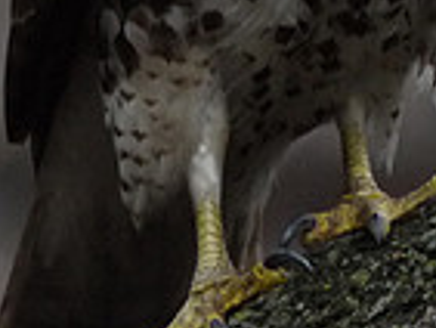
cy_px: -175
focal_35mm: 2463
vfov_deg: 0.6
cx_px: 318
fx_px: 31049
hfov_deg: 0.8
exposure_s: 1/320
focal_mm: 300
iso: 800
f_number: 5.6
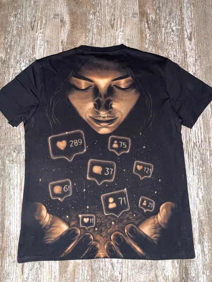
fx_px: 212
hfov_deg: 53.1
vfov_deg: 67.3
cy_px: 141
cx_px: 106
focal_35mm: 26
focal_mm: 4.2
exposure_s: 1/4
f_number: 1.6
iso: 80
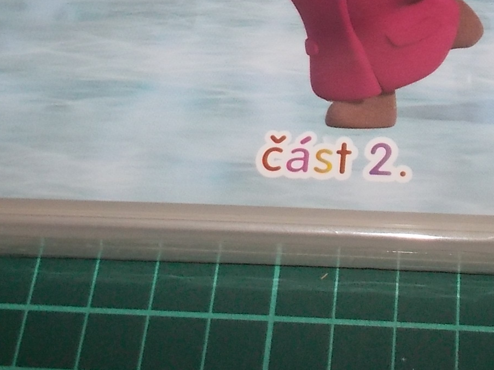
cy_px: -74
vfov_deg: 19.0
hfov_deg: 26.2
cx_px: 391
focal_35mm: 73
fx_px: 1042
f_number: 3.3
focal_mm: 4.1
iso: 200
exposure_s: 1/30
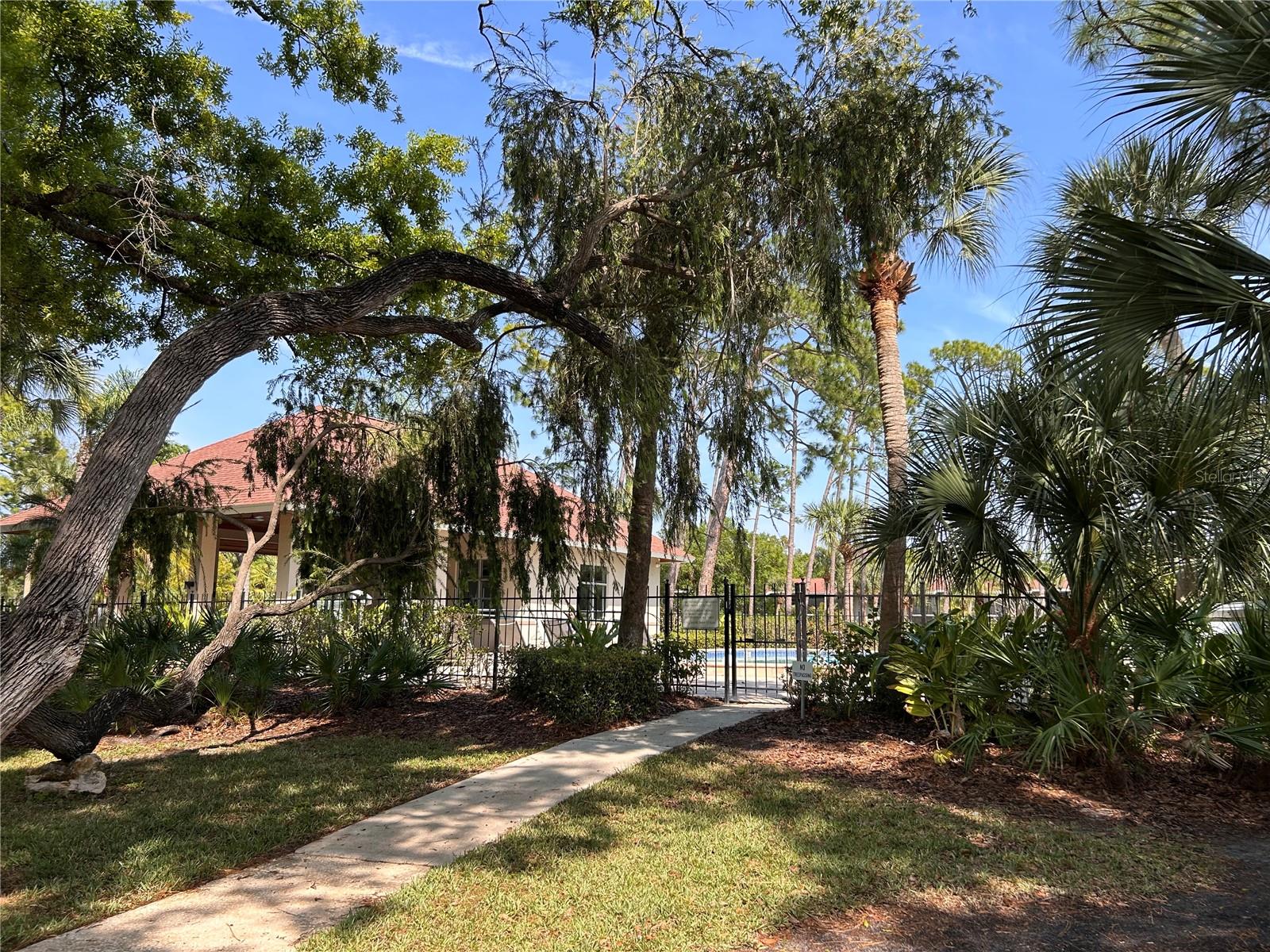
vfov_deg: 53.1
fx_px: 954
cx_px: 635
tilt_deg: +9.6
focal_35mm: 26
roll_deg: +0.4
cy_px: 476
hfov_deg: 67.3
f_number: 1.5
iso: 50
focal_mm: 5.7
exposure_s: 1/1468
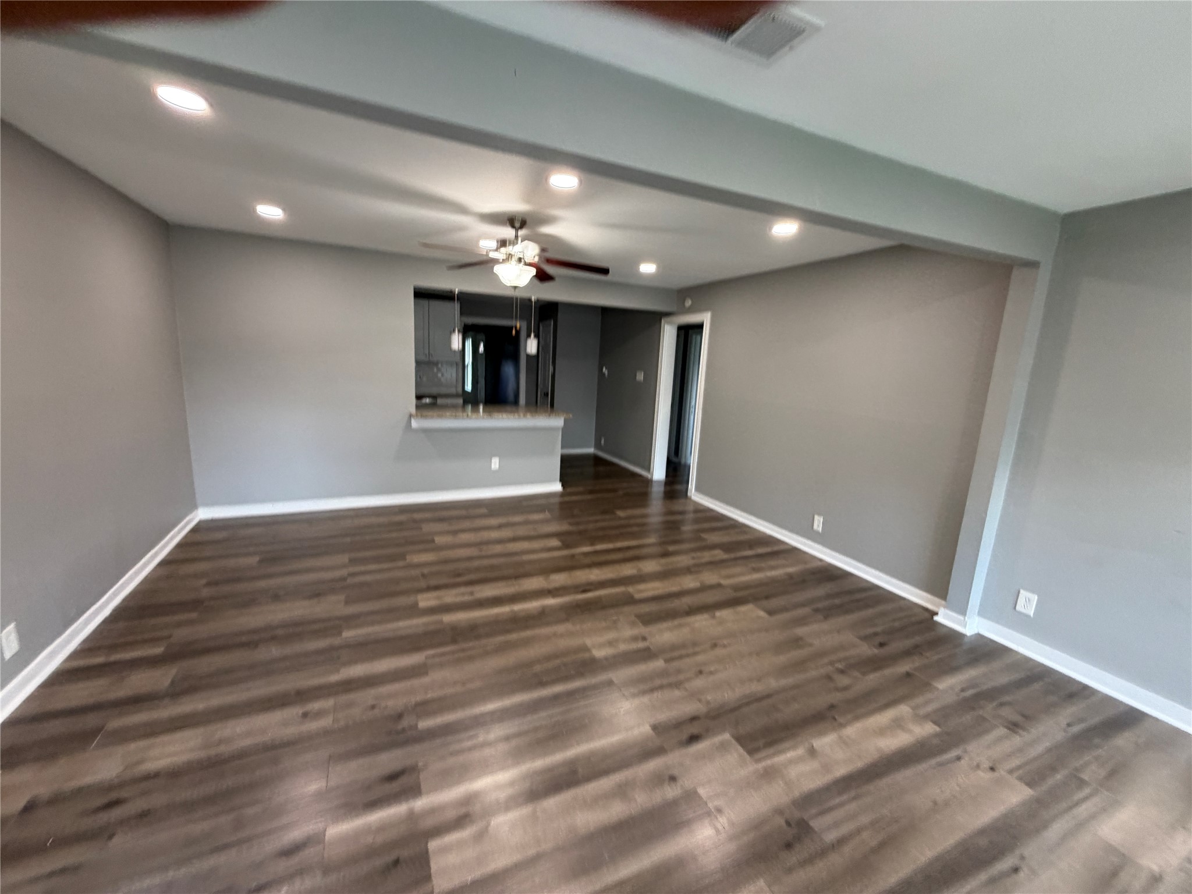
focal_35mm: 14
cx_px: 596
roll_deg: -3.4
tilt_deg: -8.8
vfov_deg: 85.7
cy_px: 447
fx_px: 482
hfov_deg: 102.1
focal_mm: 2.22
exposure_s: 1/60
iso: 200
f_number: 2.2
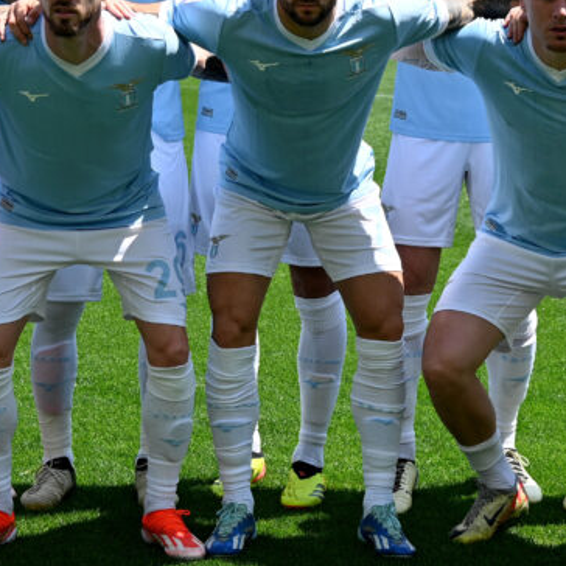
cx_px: 325
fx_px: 2035
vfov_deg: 15.7
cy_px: 116
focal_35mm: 110
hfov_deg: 15.8
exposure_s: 1/800
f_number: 5.6
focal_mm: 46
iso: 250
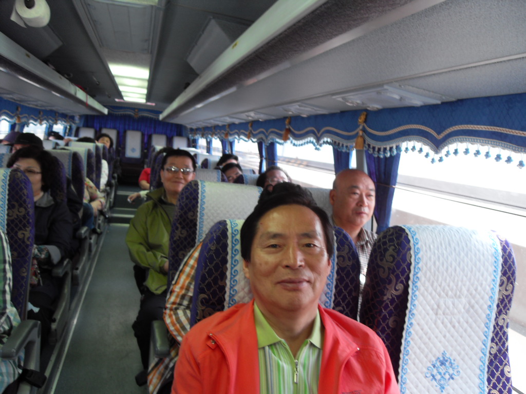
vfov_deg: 49.7
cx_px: 263
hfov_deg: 63.4
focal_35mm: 28
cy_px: 197
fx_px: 425
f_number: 2.8
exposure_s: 1/45
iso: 100
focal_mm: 6
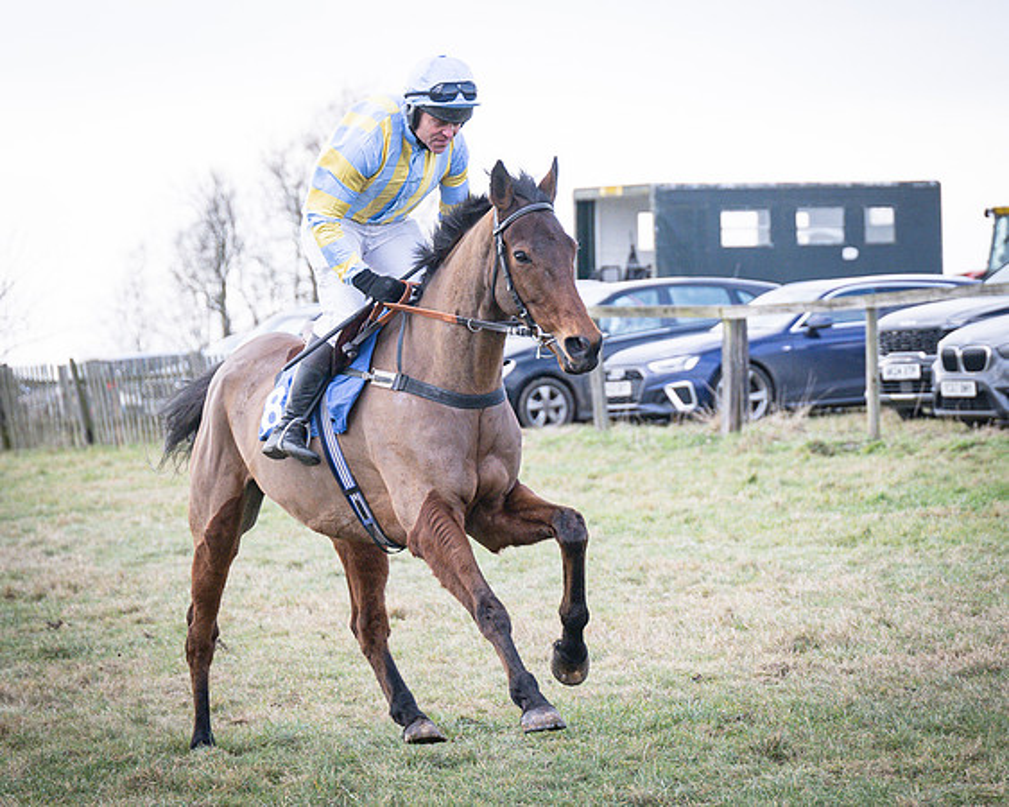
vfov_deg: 9.3
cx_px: 583
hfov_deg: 11.6
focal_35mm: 167
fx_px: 4972
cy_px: 338
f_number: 2.8
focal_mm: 70
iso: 400
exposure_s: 1/1600
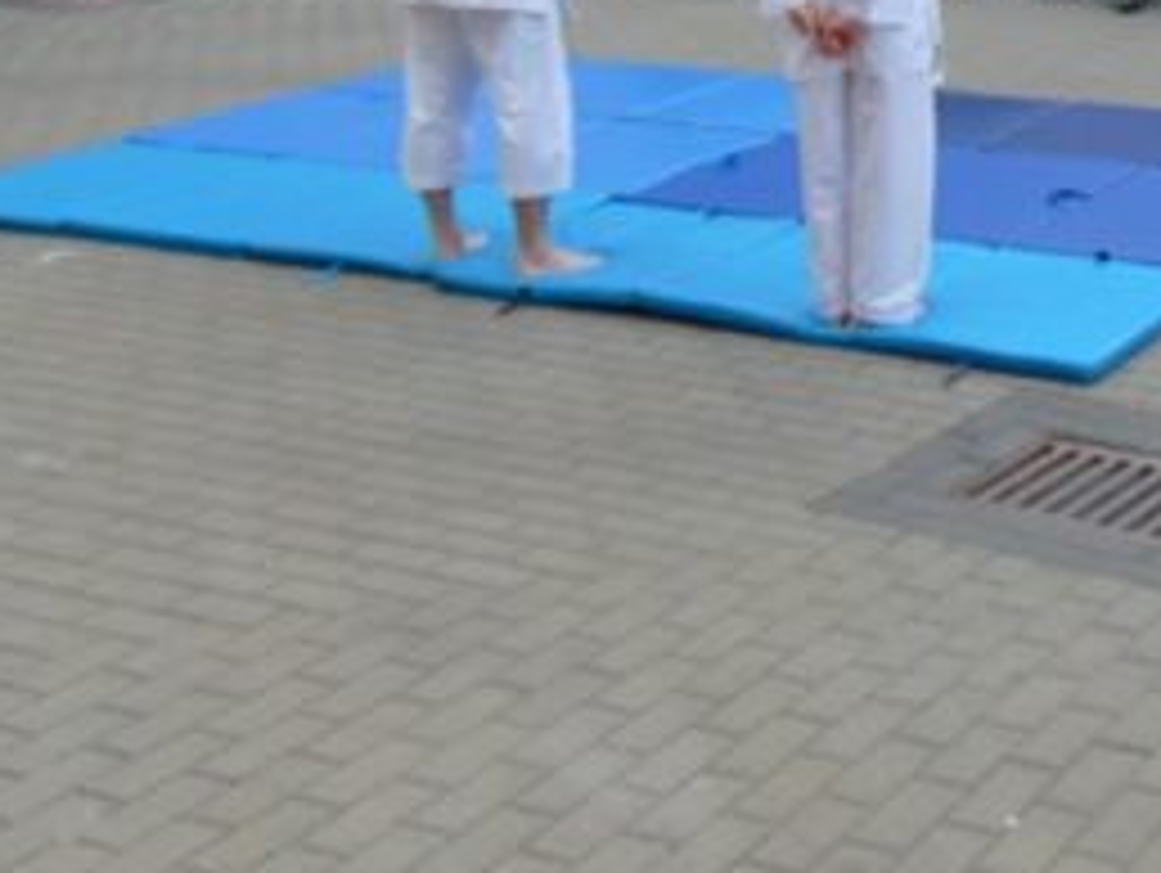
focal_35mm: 62
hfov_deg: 28.4
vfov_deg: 22.3
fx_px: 2081
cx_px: 1274
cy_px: -99
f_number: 3
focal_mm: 4.5
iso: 80
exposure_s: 1/200
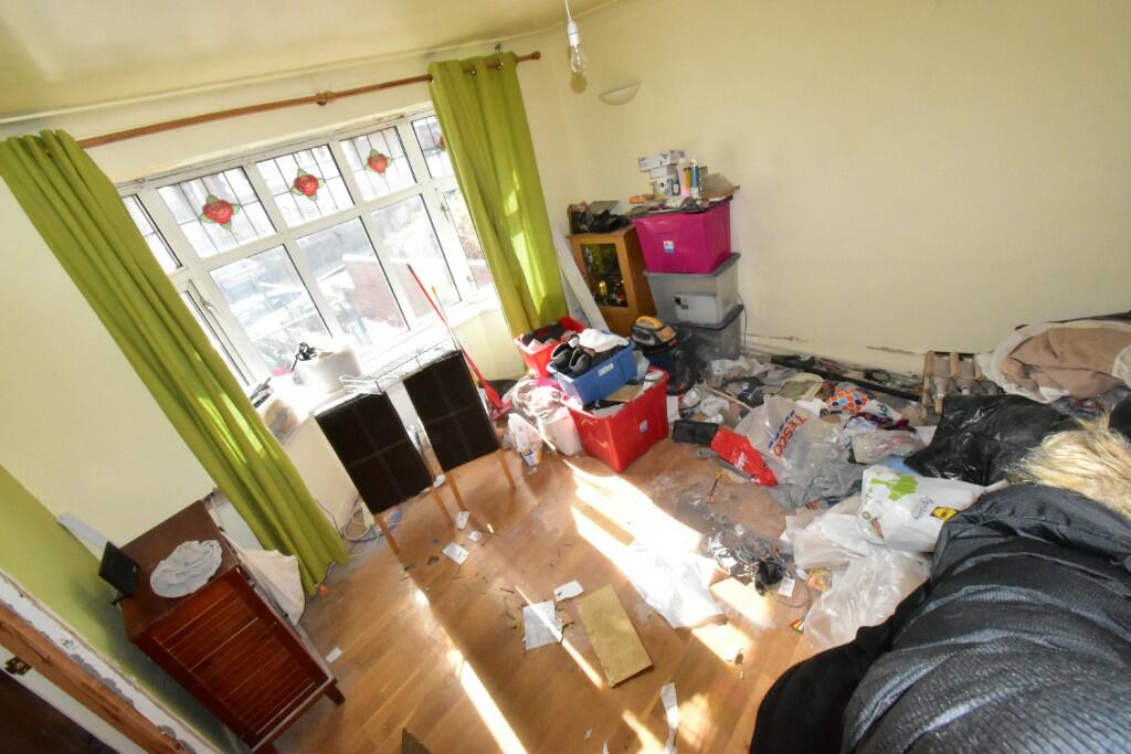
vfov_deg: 77.3
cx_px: 566
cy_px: 377
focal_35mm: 15
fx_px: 471
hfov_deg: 100.4
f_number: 22
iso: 7200
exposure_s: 1/200
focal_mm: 10
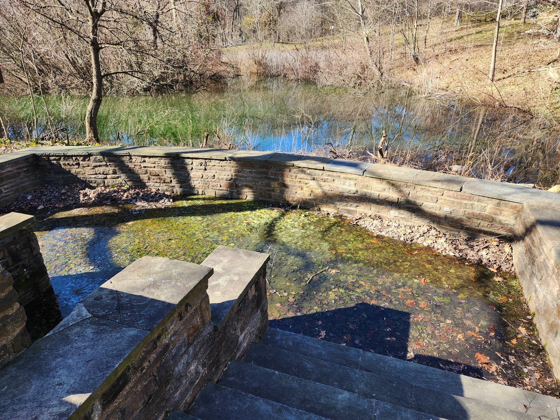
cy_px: 210
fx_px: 372
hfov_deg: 73.9
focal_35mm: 23
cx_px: 280
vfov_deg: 58.9
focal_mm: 5.4
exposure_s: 1/282
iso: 20
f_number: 1.8
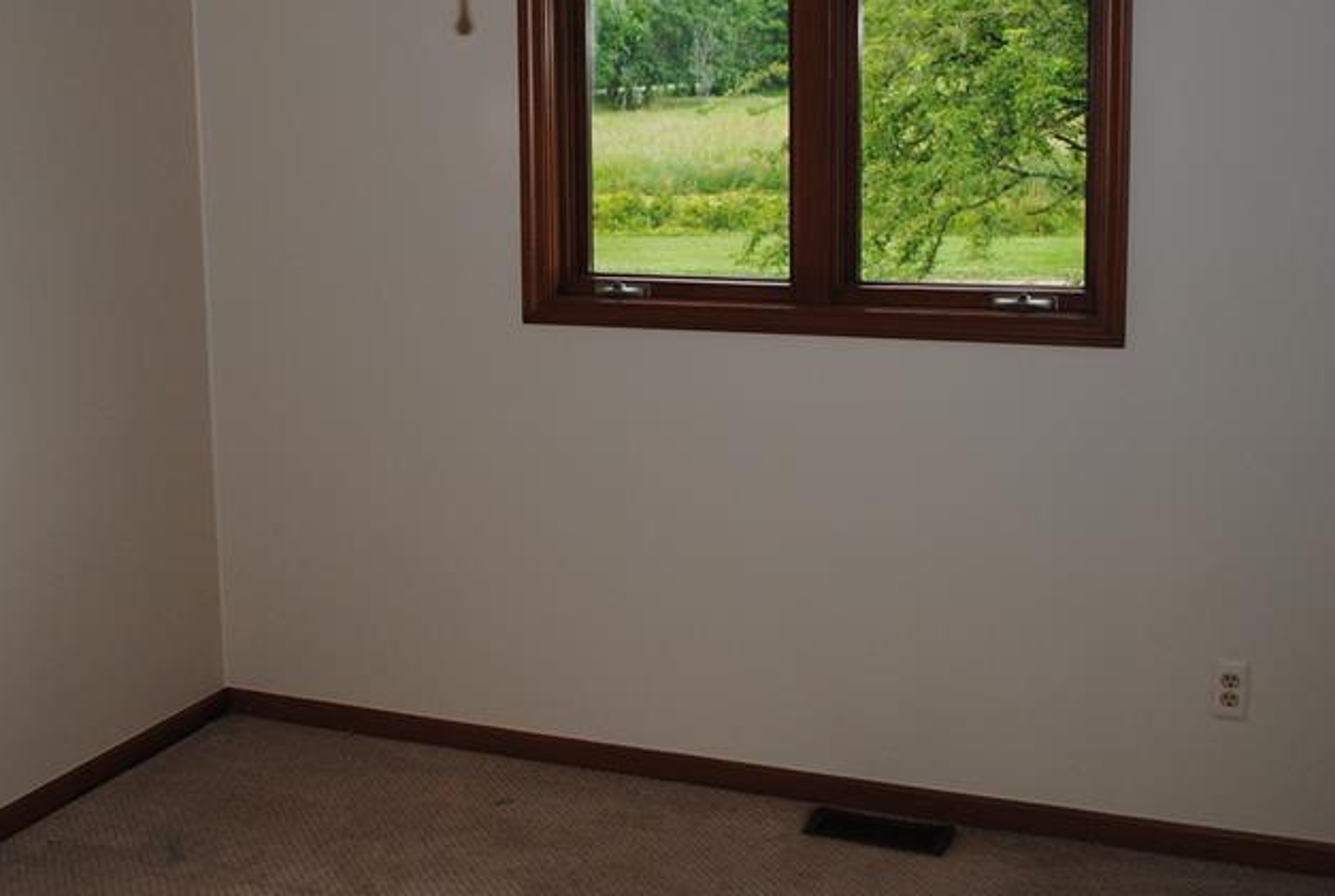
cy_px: 350
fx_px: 1821
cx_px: 422
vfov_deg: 27.6
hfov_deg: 39.7
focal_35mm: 49
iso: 200
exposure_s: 1/60
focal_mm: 20
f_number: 3.8
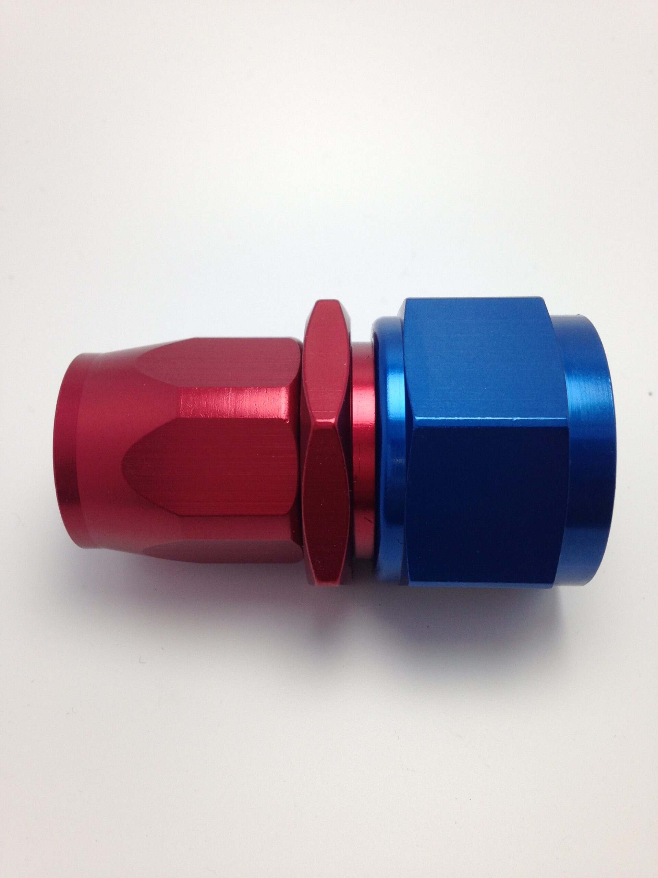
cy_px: 439
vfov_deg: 55.4
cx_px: 329
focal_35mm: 33
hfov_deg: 42.9
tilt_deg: -50.7
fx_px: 836
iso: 50
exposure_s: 1/120
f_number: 2.4
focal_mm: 4.12
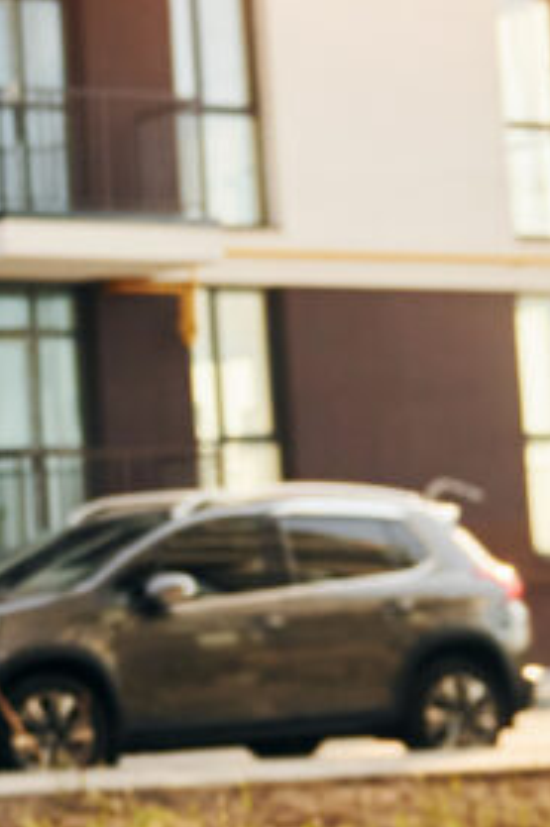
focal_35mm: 118
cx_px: -302
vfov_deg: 17.3
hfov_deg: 11.1
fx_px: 2707
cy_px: 306
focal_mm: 32
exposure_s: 1/4000
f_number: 2.8
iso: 500
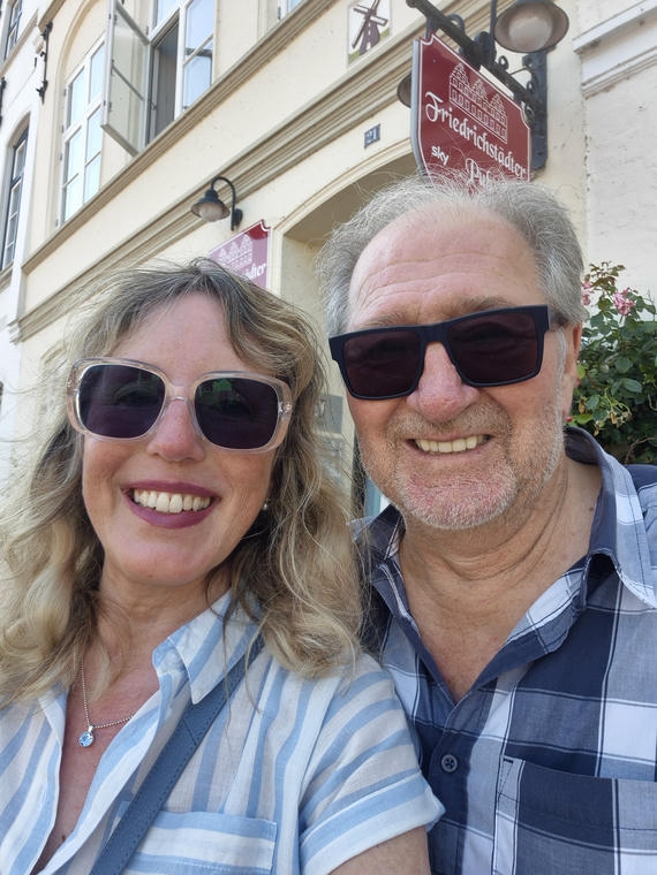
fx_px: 633
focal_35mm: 25
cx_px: 328
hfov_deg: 54.9
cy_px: 438
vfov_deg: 69.4
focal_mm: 3.3
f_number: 2.2
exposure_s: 1/101
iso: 25
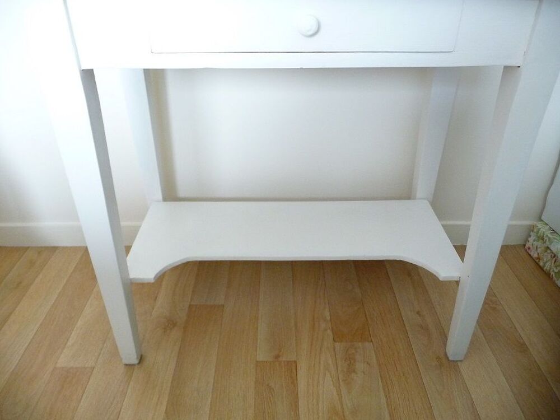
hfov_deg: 63.4
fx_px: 453
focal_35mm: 28
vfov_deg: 49.7
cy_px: 210
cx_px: 280
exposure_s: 1/20
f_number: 3.3
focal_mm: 4.7
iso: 400
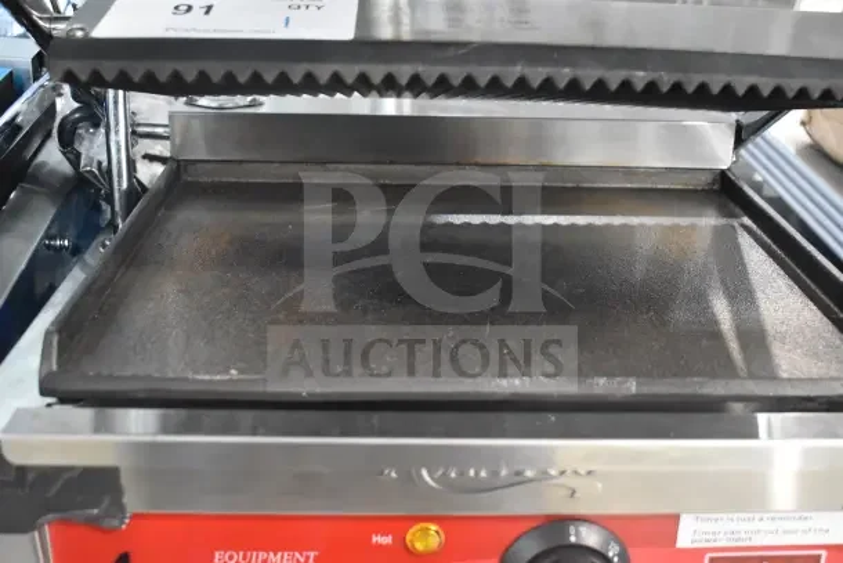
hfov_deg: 51.3
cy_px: 282
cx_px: 422
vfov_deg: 35.5
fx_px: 878
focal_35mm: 38
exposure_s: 1/60
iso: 6400
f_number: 4
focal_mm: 25
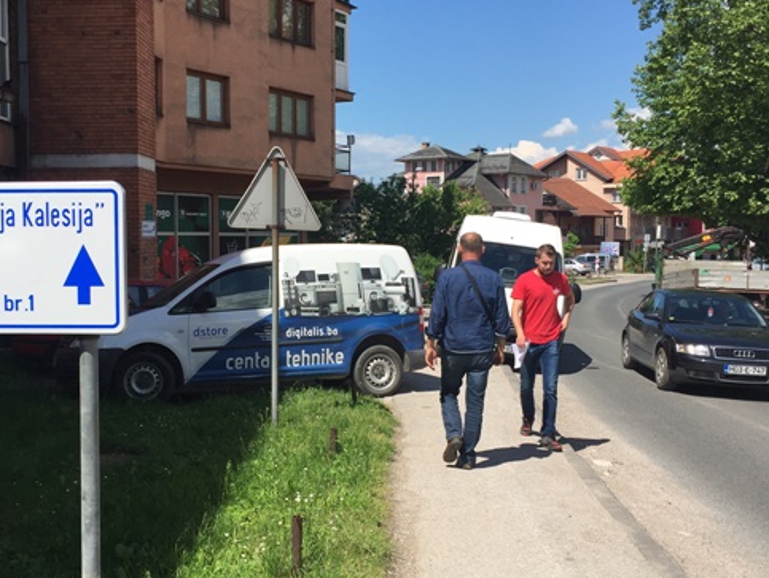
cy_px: 291
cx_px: 323
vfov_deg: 34.4
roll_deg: -0.9
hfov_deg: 44.6
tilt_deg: -3.1
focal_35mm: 42
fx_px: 934
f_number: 2.2
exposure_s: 1/2198
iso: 32
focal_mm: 4.15
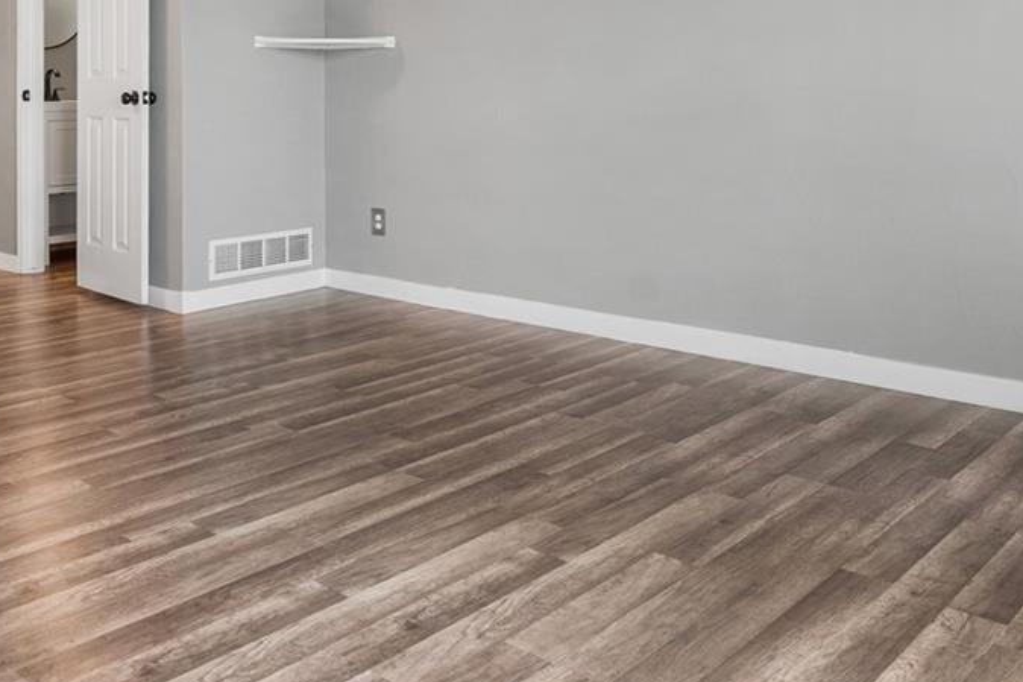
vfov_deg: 33.6
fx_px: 1080
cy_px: 104
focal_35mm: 38
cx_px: 275
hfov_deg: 49.0
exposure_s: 1/1.67
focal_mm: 16
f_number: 8
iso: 200
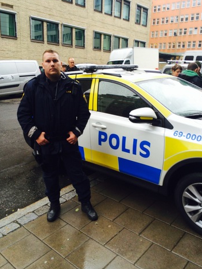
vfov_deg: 58.3
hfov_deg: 45.5
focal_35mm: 31
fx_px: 241
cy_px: 132
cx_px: 101
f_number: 2.2
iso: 50
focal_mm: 4.12
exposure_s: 1/60
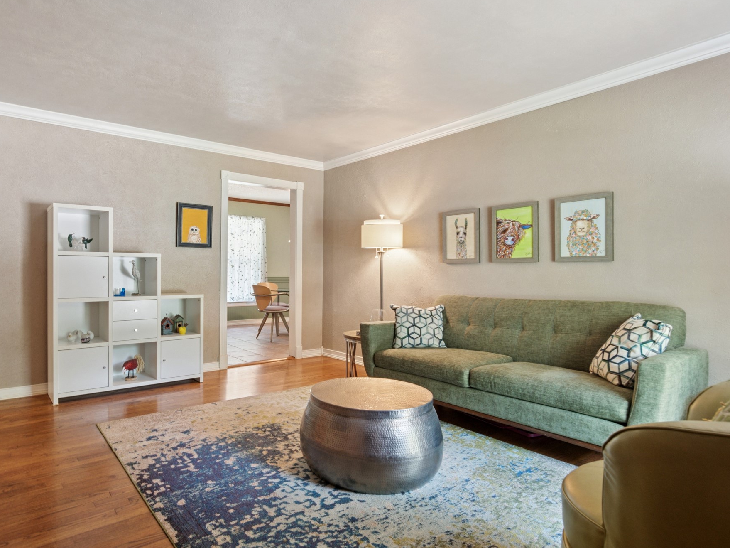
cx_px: 294
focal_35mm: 20
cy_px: 282
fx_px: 413
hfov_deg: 82.0
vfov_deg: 67.0
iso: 320
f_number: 8
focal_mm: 11
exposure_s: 1/4
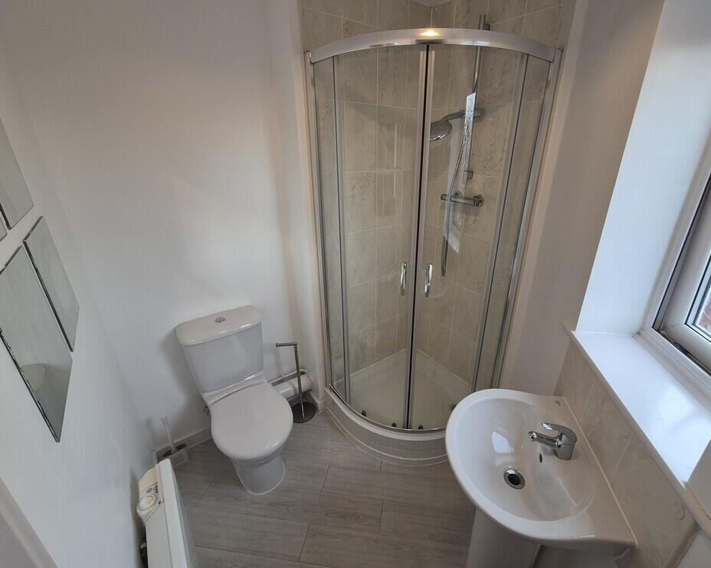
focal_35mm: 14
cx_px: 386
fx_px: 295
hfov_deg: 100.5
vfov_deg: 87.9
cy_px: 275
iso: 64
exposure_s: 1/50
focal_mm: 2.2
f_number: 2.2
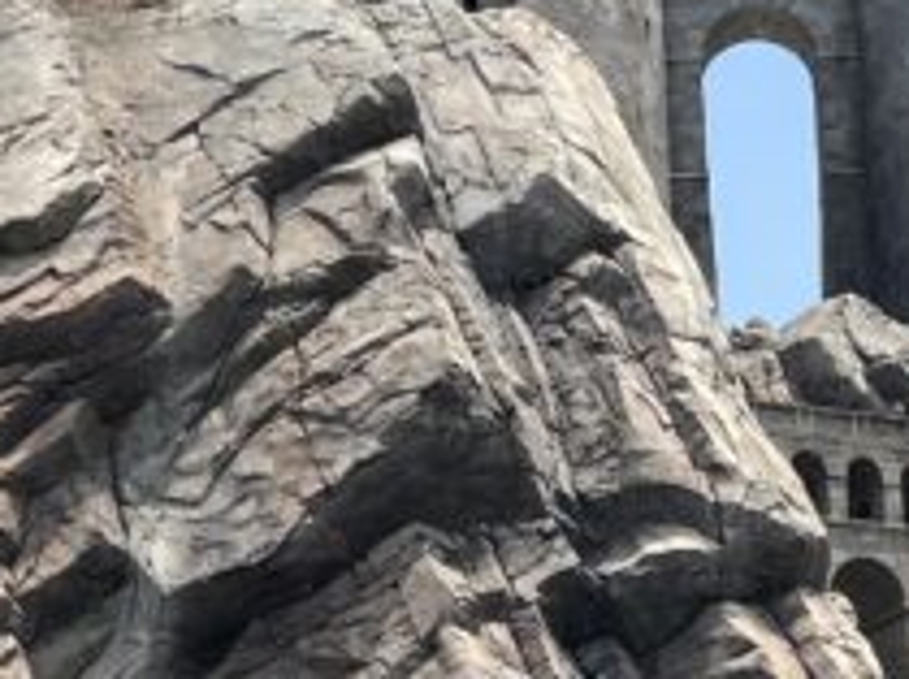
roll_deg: +3.7
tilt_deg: +24.4
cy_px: 199
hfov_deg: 15.2
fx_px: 3331
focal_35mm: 127
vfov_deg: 11.6
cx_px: 970
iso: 50
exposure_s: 1/4274
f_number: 1.5
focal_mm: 5.7
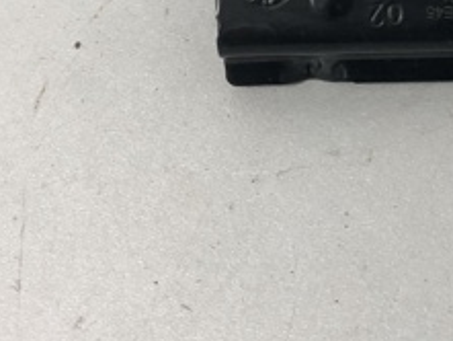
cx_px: 441
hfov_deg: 23.2
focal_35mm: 81
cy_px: -37
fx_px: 1061
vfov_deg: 17.6
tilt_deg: -58.4
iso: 40
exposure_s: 1/25
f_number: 1.8
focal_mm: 4
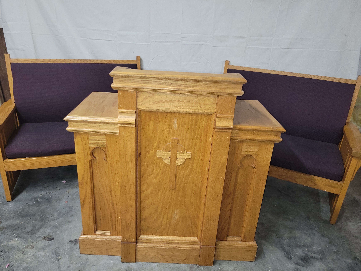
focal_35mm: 26
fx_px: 271
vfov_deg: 53.1
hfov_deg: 67.3
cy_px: 136
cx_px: 180
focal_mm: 5.4
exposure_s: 1/17.2
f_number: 1.8
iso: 125
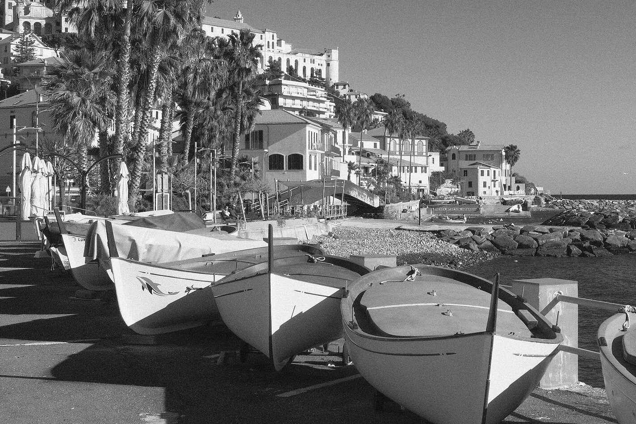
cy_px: 181
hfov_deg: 33.2
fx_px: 1042
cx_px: 490
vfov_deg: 23.0
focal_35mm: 59
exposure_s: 1/480
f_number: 11
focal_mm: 23
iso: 400
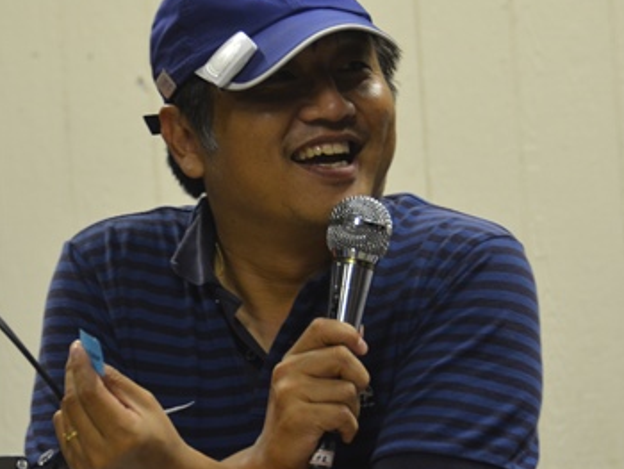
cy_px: 269
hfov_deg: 12.1
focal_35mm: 163
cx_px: 251
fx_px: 2940
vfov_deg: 9.1
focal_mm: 62
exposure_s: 1/30
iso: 800
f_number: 4.8
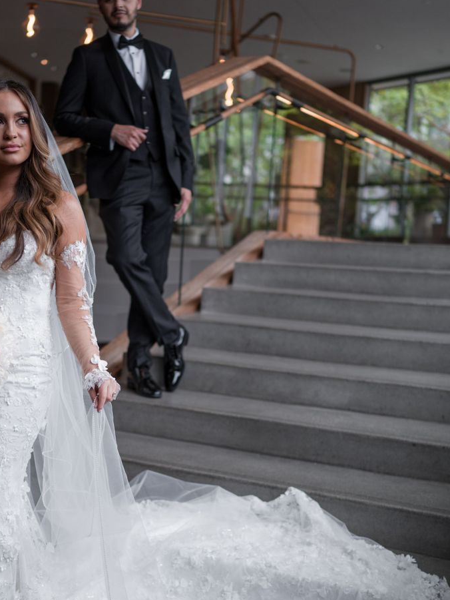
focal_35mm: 56
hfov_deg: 25.8
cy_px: 368
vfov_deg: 34.2
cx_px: 122
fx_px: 970
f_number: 1.8
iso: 160
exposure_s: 1/250
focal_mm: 35
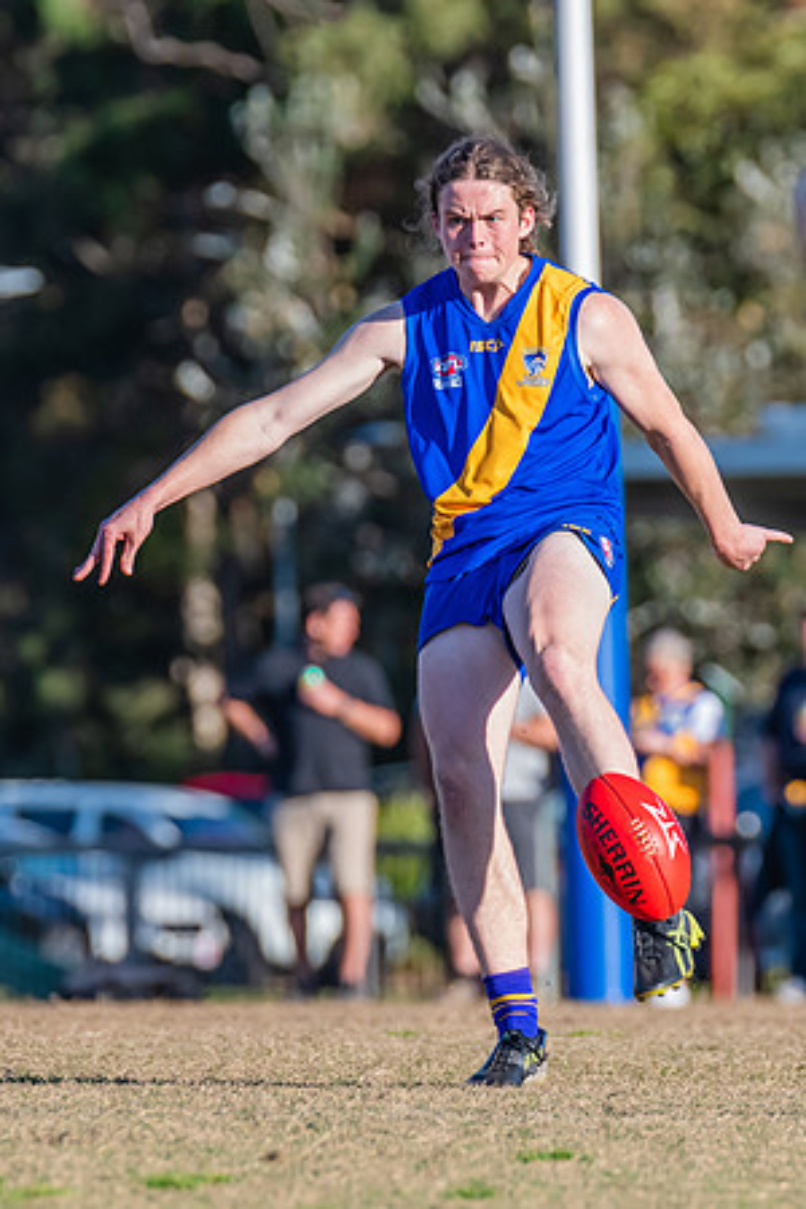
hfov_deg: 2.0
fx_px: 23417
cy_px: 470
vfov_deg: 3.0
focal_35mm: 697
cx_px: 464
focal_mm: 330
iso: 800
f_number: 5.6
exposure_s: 1/2000
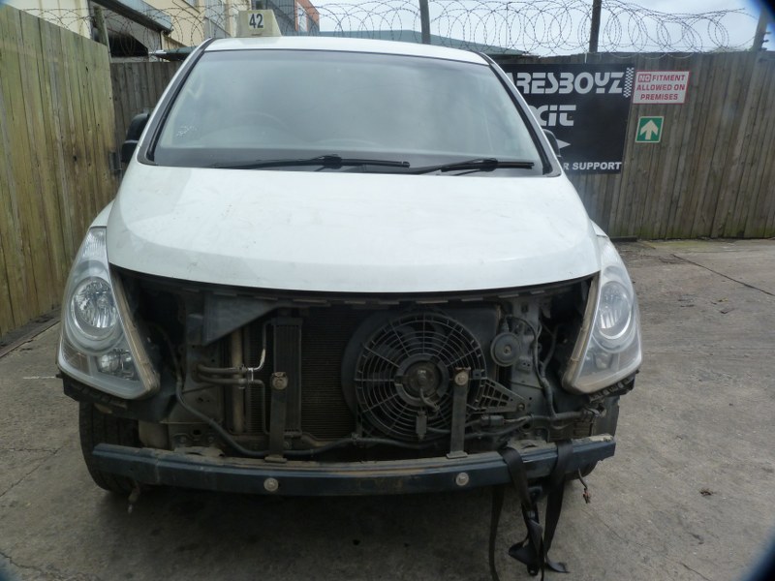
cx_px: 388
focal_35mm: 25
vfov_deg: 54.9
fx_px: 560
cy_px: 290
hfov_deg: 69.4
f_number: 5.6
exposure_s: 1/250
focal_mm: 4.5
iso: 125
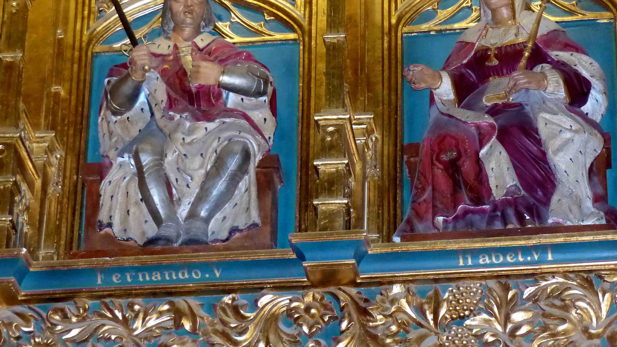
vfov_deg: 7.7
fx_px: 2569
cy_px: 131
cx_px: 349
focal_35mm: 157
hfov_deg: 13.7
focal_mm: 20.1
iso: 800
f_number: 2.8
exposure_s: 1/60
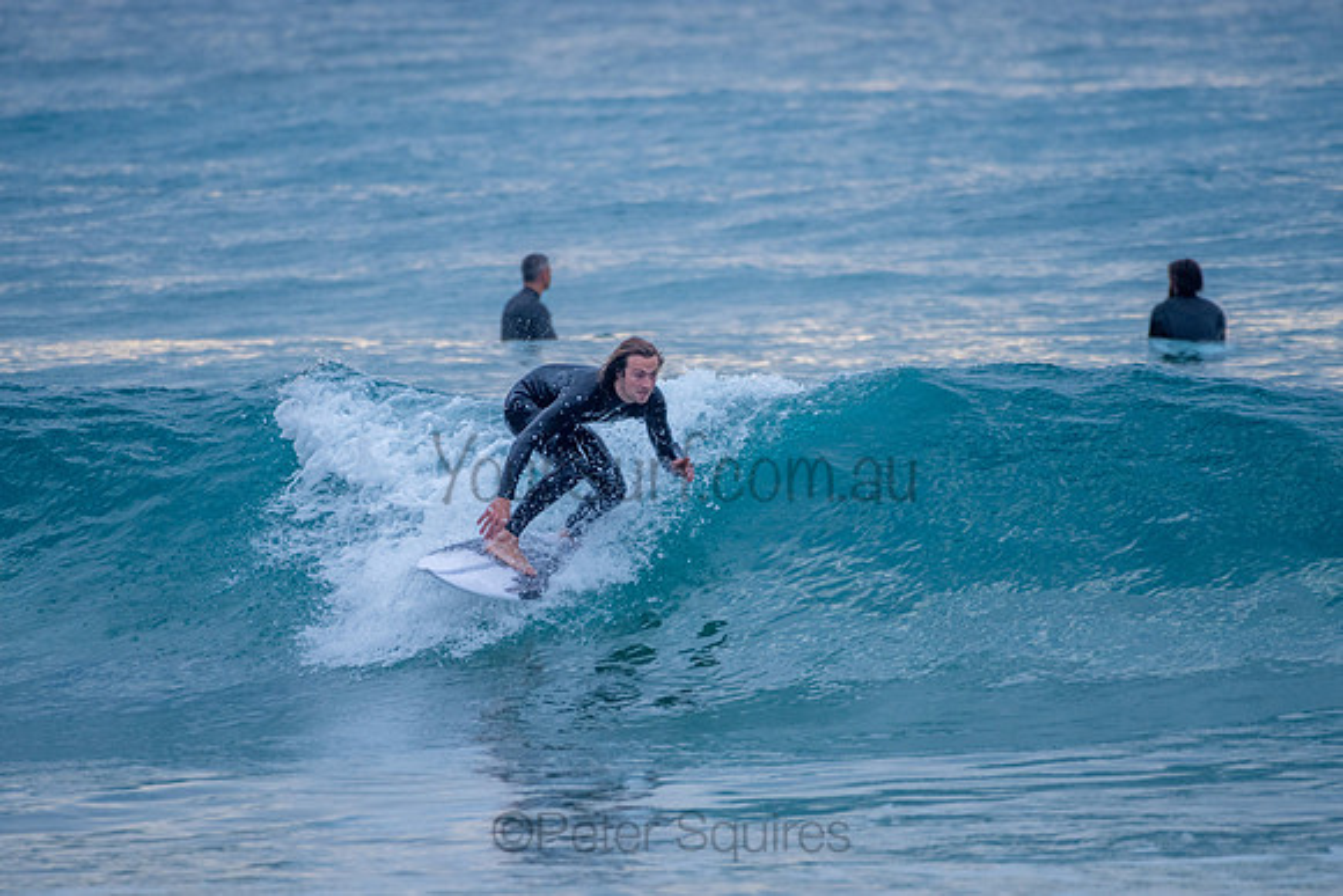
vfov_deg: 2.2
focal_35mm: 613
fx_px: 22878
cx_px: 672
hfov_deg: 3.4
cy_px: 455
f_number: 5.6
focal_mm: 500
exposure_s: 1/640
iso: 450
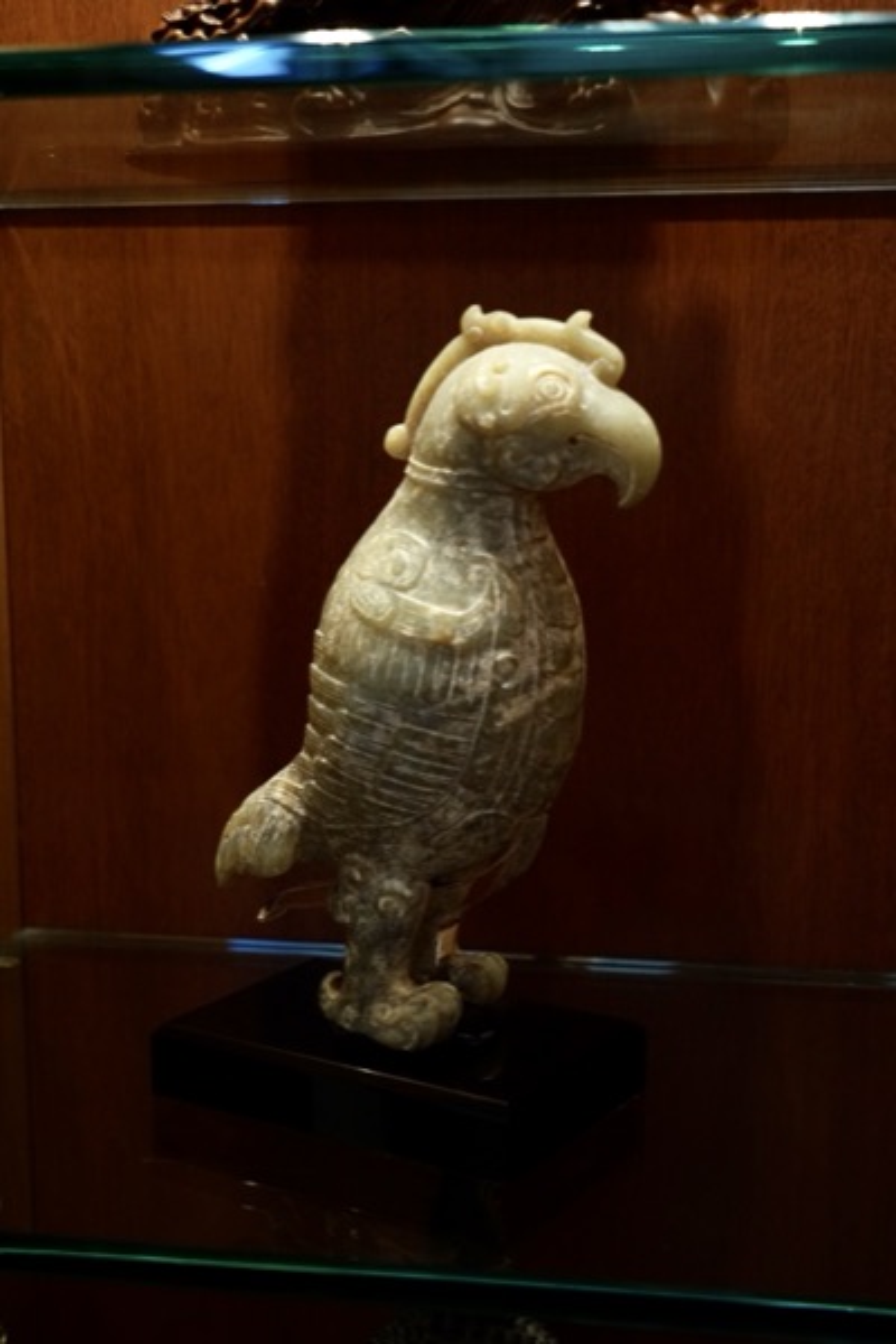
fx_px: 1867
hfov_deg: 27.0
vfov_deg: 39.6
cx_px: 448
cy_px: 672
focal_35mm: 50
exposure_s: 1/60
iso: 2000
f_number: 5.6
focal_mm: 50
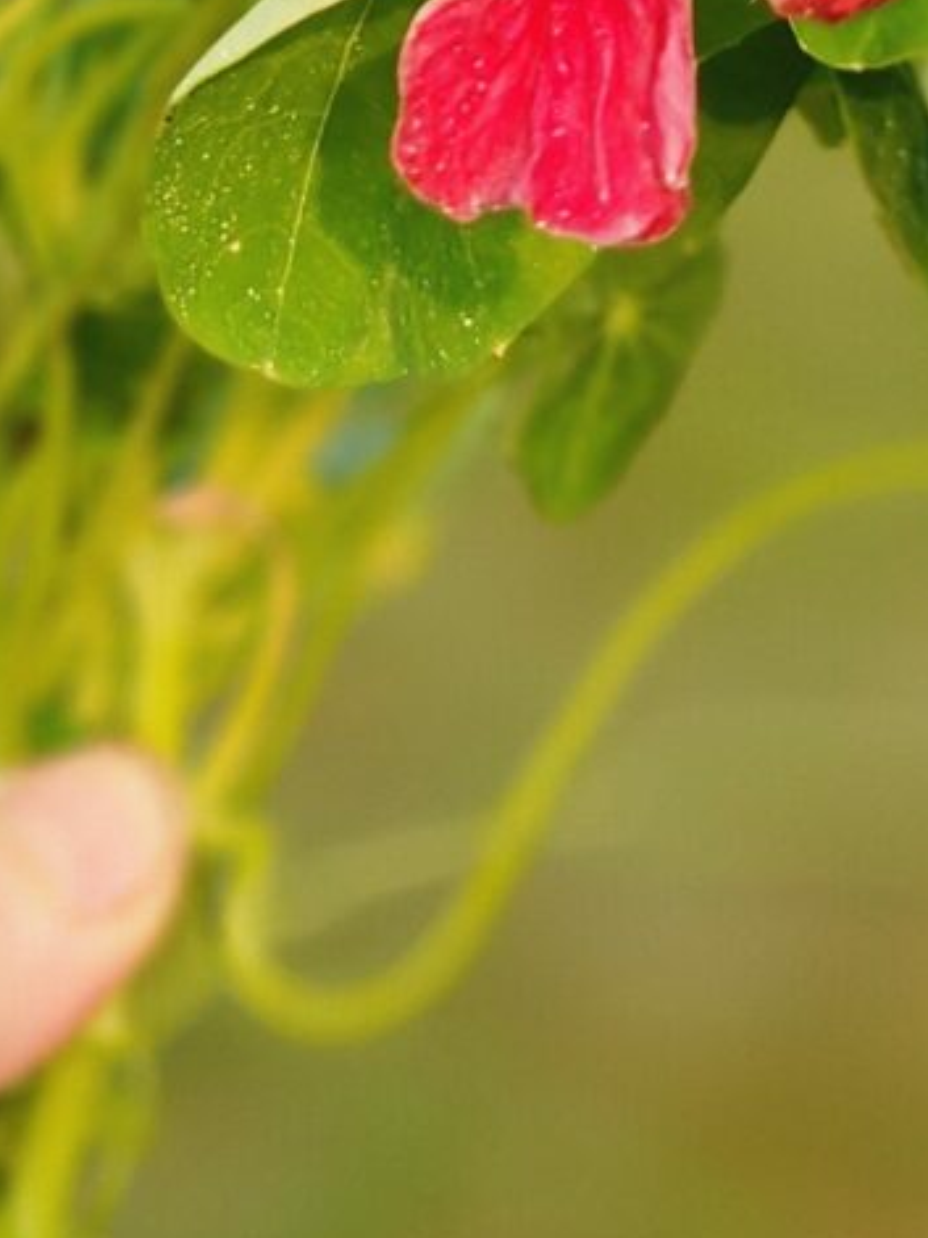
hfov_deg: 11.8
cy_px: -789
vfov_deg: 14.4
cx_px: 71
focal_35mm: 125
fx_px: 4470
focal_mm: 6.4
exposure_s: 1/186
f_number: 1.8
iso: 12
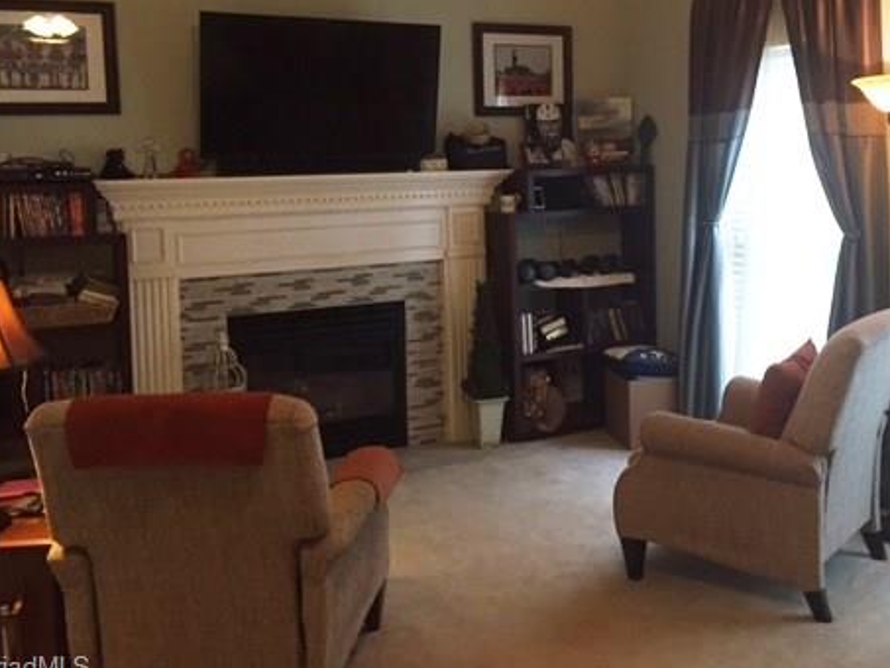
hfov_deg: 45.2
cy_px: 214
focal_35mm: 41
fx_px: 1054
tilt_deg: -3.5
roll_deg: +0.9
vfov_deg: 34.8
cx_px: 578
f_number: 2.2
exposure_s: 1/30
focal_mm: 4.15
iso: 200
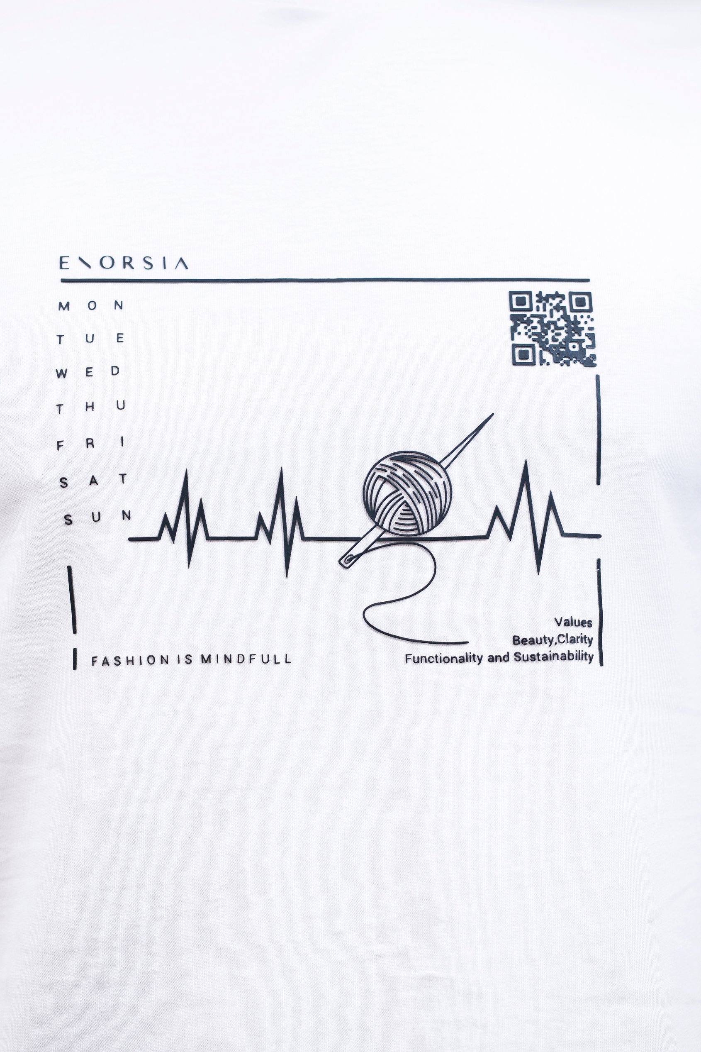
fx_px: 2483
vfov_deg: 23.9
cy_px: 526
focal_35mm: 85
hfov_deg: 16.1
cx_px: 350
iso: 800
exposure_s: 1/200
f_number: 4
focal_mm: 85
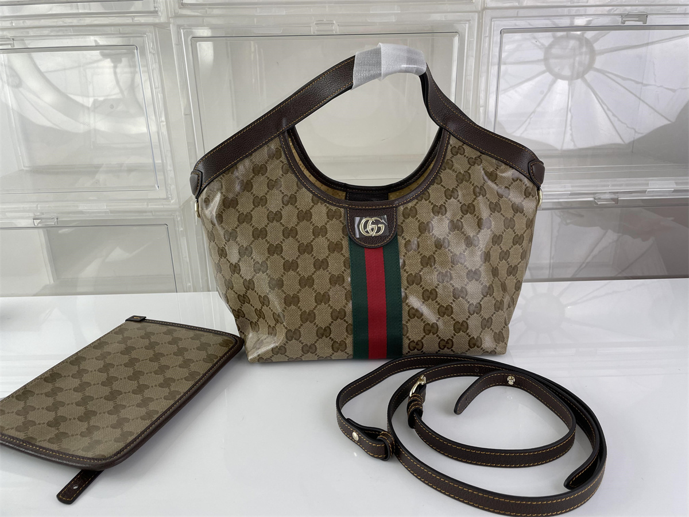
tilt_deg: -19.7
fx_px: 518
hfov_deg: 67.3
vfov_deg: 53.1
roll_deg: +1.7
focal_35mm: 26
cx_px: 344
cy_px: 258
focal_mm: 4.2
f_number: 1.6
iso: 32
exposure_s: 1/226
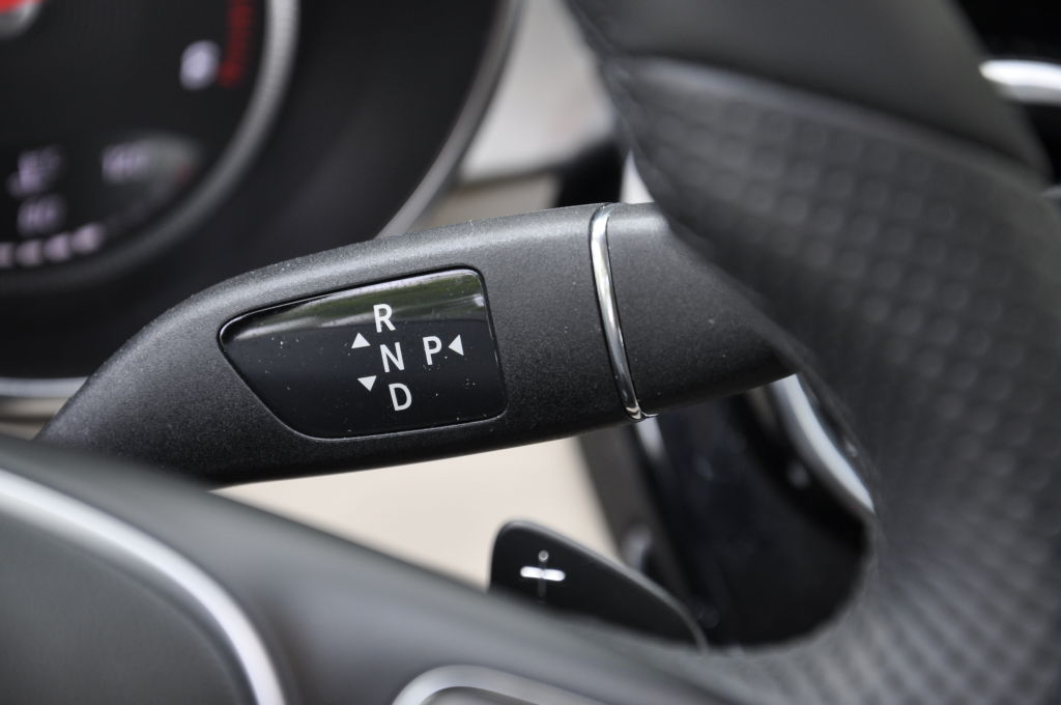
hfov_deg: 15.2
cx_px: 530
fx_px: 3974
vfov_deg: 10.1
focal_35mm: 135
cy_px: 352
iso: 400
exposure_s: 1/60
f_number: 5.6
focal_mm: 90
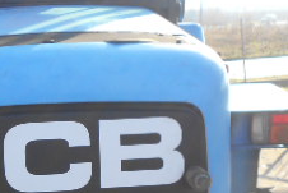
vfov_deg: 13.5
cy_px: 208
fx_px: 800
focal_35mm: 100
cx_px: 37
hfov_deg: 20.1
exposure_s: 1/200
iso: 80
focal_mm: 5.8
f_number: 3.6
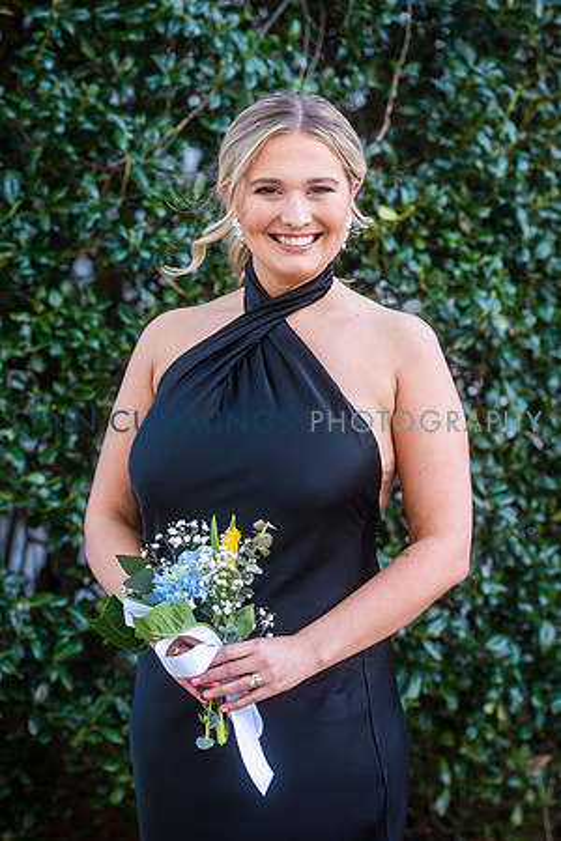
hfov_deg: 16.7
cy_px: 420
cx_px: 280
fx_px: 1917
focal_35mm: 82
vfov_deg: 24.8
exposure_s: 1/125
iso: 80
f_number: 3.5
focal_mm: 82
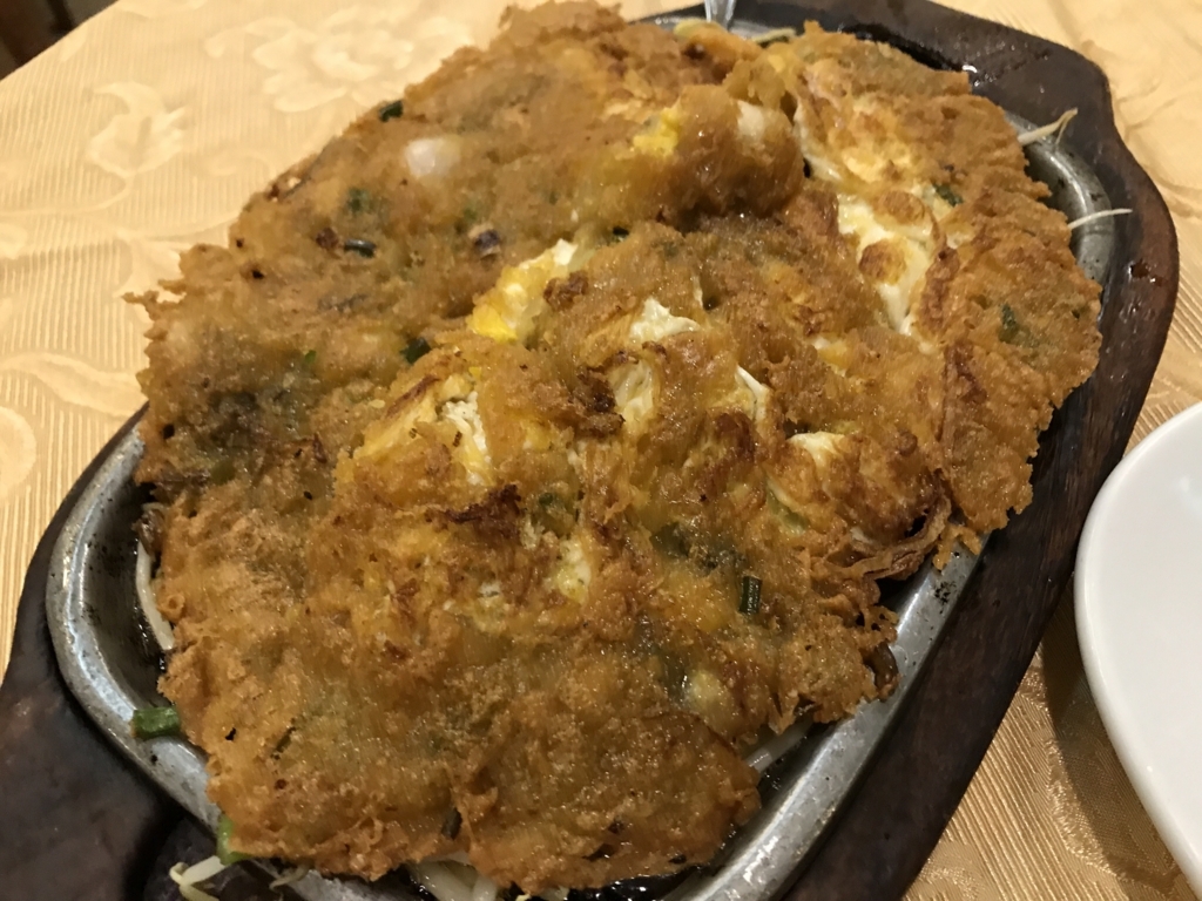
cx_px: 601
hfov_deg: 63.4
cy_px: 450
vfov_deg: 49.7
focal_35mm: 28
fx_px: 972
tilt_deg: -54.9
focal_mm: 3.99
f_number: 1.8
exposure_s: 1/14
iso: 100
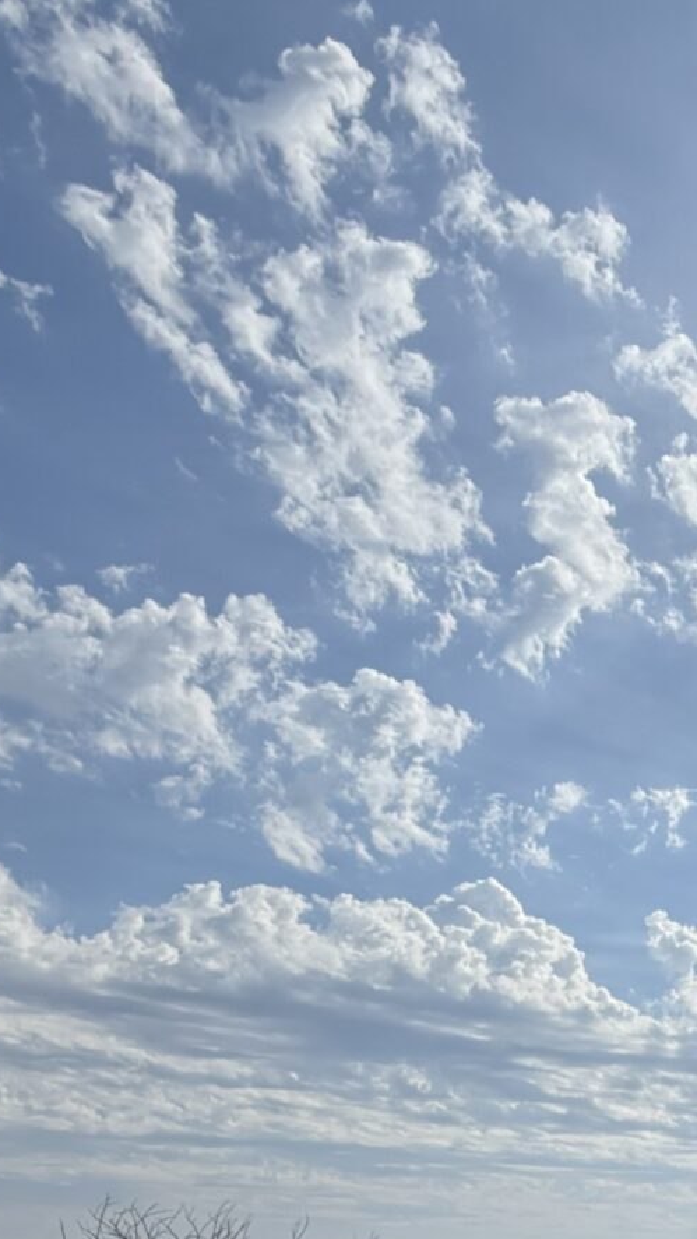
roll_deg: -2.0
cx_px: 988
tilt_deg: +0.5
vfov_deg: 40.0
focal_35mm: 44
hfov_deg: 23.0
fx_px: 1446
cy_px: 1273
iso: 20
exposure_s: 1/2024
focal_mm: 2.22
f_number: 2.2
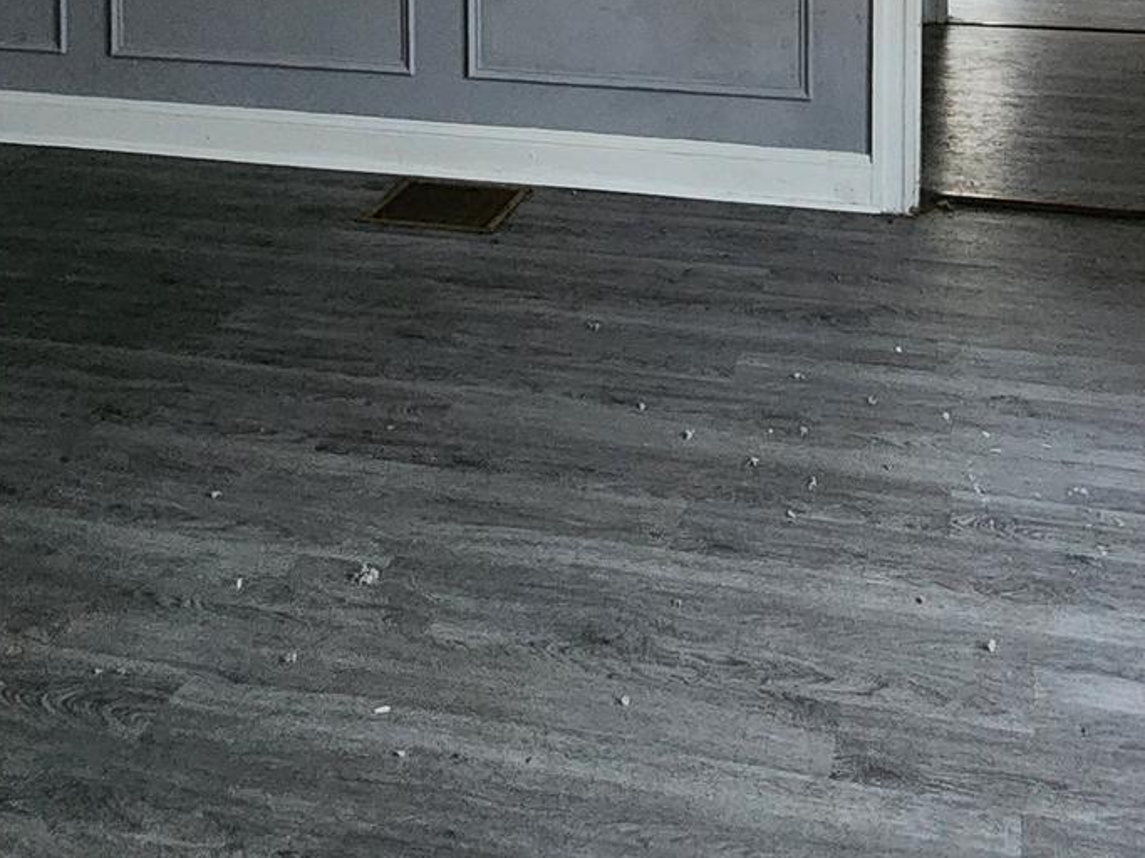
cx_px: 652
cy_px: -278
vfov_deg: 29.2
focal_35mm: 39
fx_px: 1290
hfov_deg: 47.7
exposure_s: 1/30
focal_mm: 2.2
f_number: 2.2
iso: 640
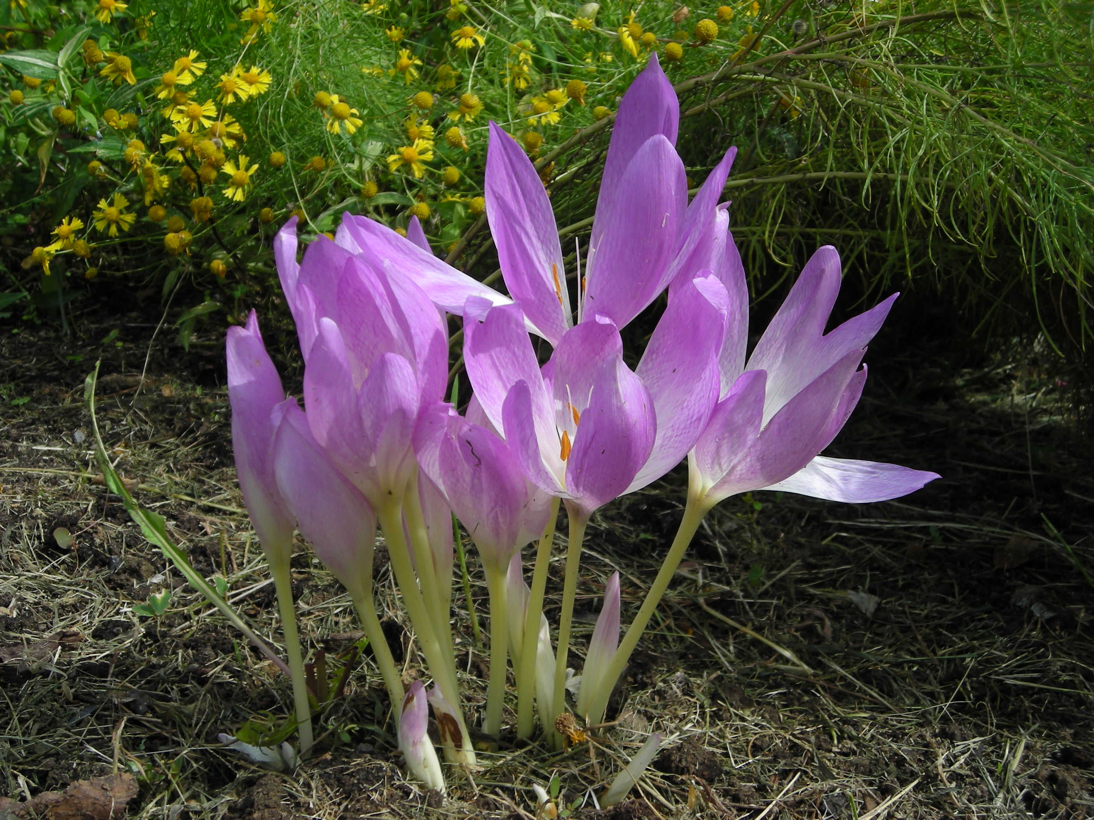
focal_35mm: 47
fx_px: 1485
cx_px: 547
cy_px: 410
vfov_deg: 30.9
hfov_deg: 40.4
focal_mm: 7.8
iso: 50
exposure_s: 1/463
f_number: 3.4
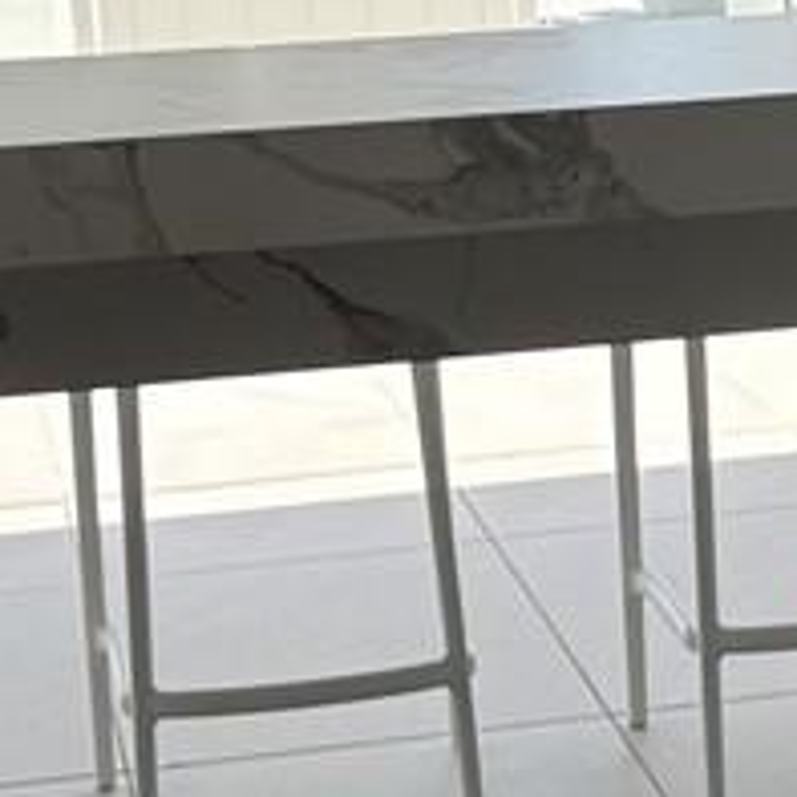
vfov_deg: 10.2
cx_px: 1355
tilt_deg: -9.0
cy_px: 316
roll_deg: +1.9
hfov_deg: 9.7
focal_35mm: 172
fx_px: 4480
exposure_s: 1/1949
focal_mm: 6.76
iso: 100
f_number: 1.78
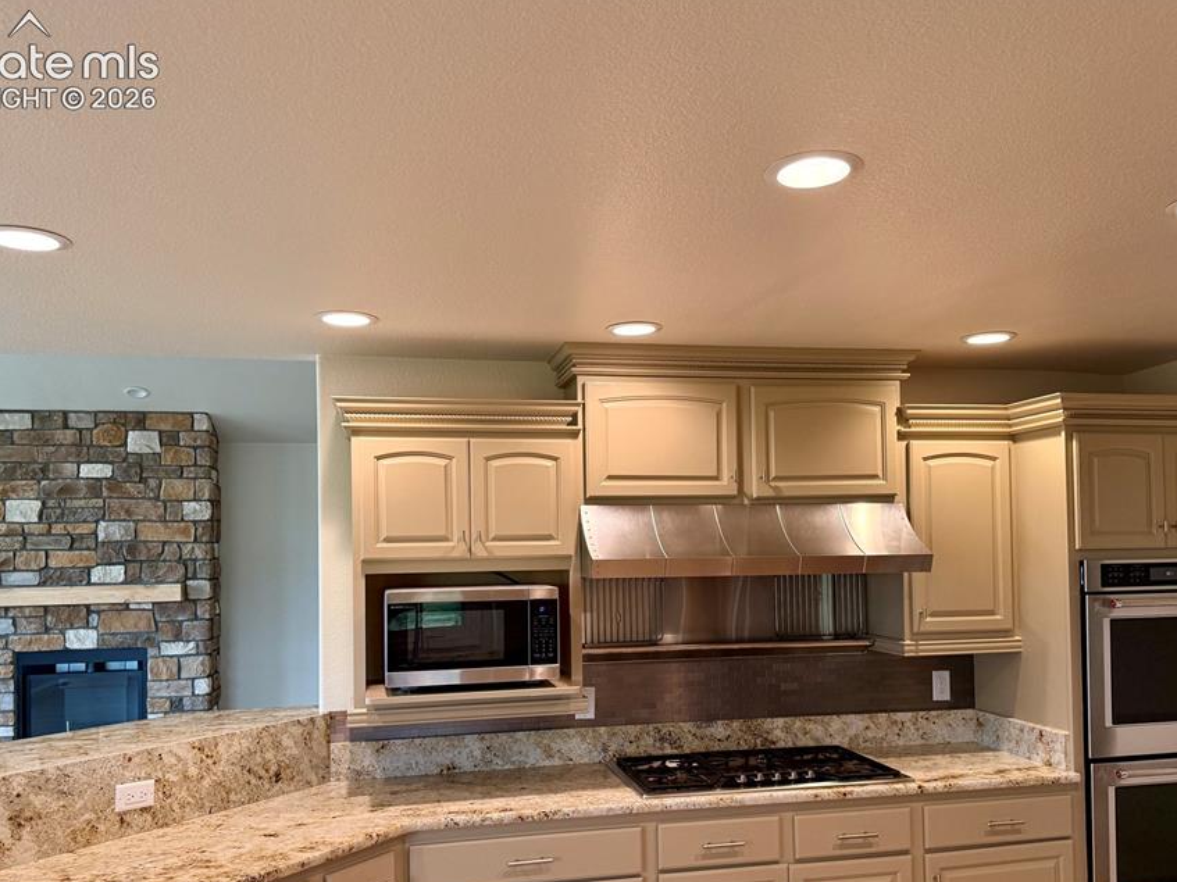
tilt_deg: +2.2
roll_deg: +0.6
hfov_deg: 61.7
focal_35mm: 29
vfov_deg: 48.0
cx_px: 599
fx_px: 986
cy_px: 519
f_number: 1.78
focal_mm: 6.76
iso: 200
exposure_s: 1/218
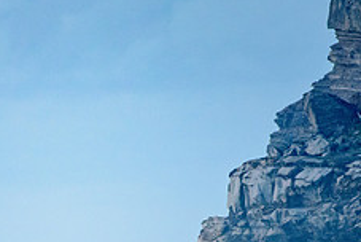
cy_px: 275
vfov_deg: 1.1
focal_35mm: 1303
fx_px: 13083
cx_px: 87
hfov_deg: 1.6
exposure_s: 1/1600
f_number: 5.6
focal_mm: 500
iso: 2200
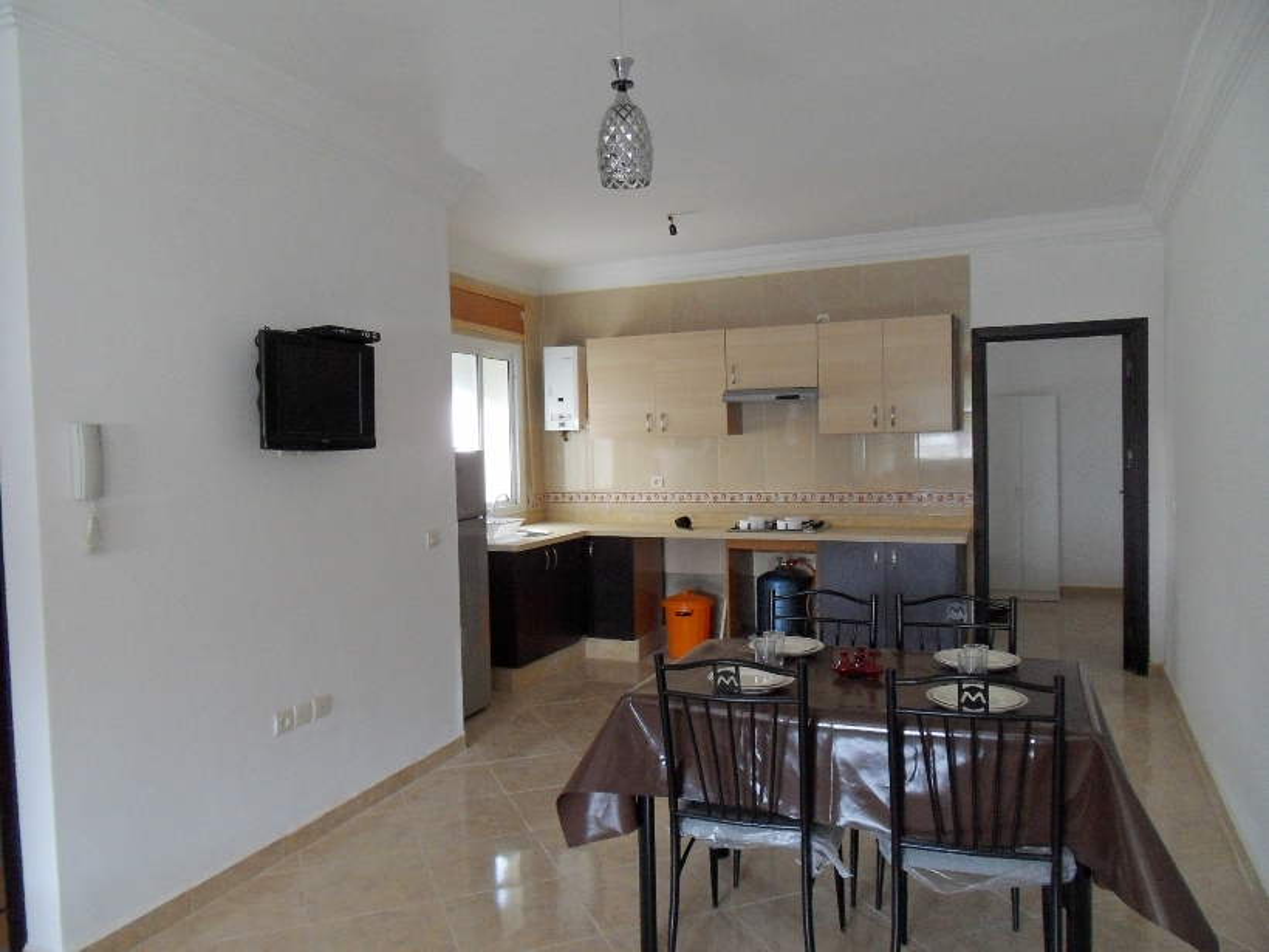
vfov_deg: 56.8
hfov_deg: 71.6
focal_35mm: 24
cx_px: 634
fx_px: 880
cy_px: 476
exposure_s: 1/30
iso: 200
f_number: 3.3
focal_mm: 4.2
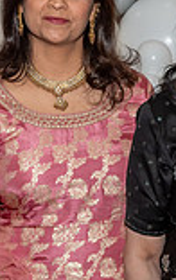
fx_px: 1392
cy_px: 177
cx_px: 261
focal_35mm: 182
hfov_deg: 7.1
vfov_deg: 11.5
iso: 500
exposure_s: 1/250
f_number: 7.1
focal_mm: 30
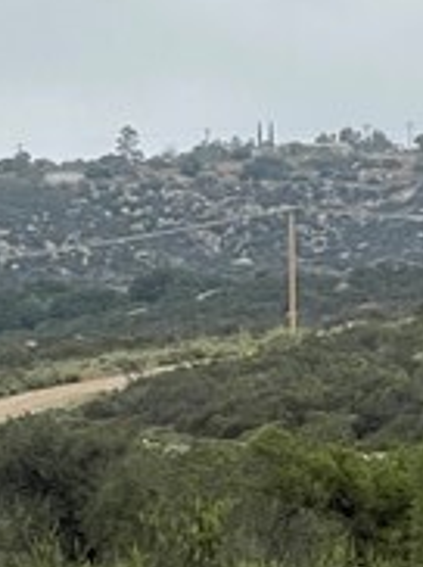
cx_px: 429
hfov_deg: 4.1
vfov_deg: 5.5
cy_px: 576
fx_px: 5896
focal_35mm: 361
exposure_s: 1/1248
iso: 20
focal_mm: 7.5
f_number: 2.2
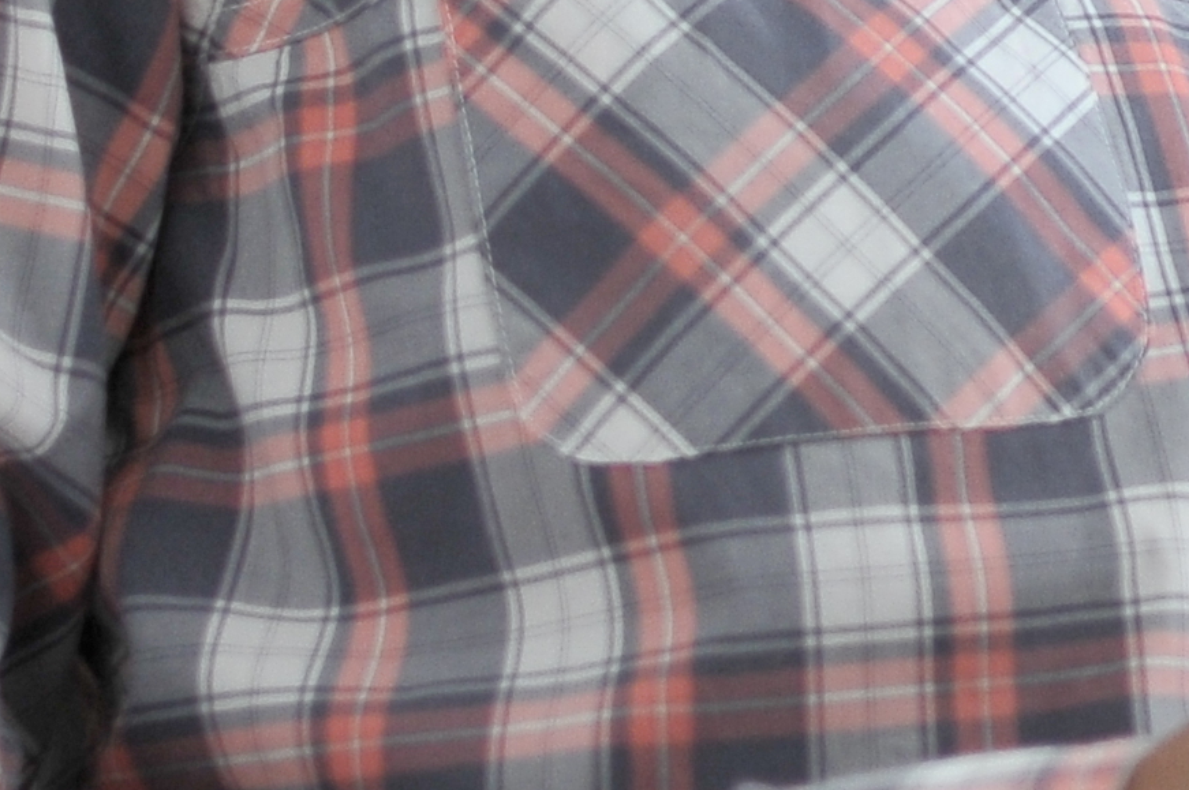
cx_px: 1959
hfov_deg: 7.8
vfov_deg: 5.2
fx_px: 8528
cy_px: -495
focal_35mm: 258
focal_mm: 35
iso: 250
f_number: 2
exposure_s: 1/125
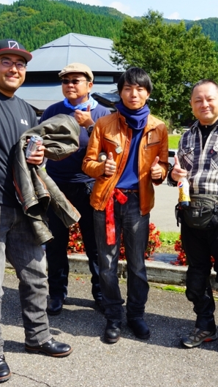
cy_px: 195
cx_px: 150
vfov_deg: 52.8
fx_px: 390
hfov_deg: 30.9
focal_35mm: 38
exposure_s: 1/125
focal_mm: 24
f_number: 8
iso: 100
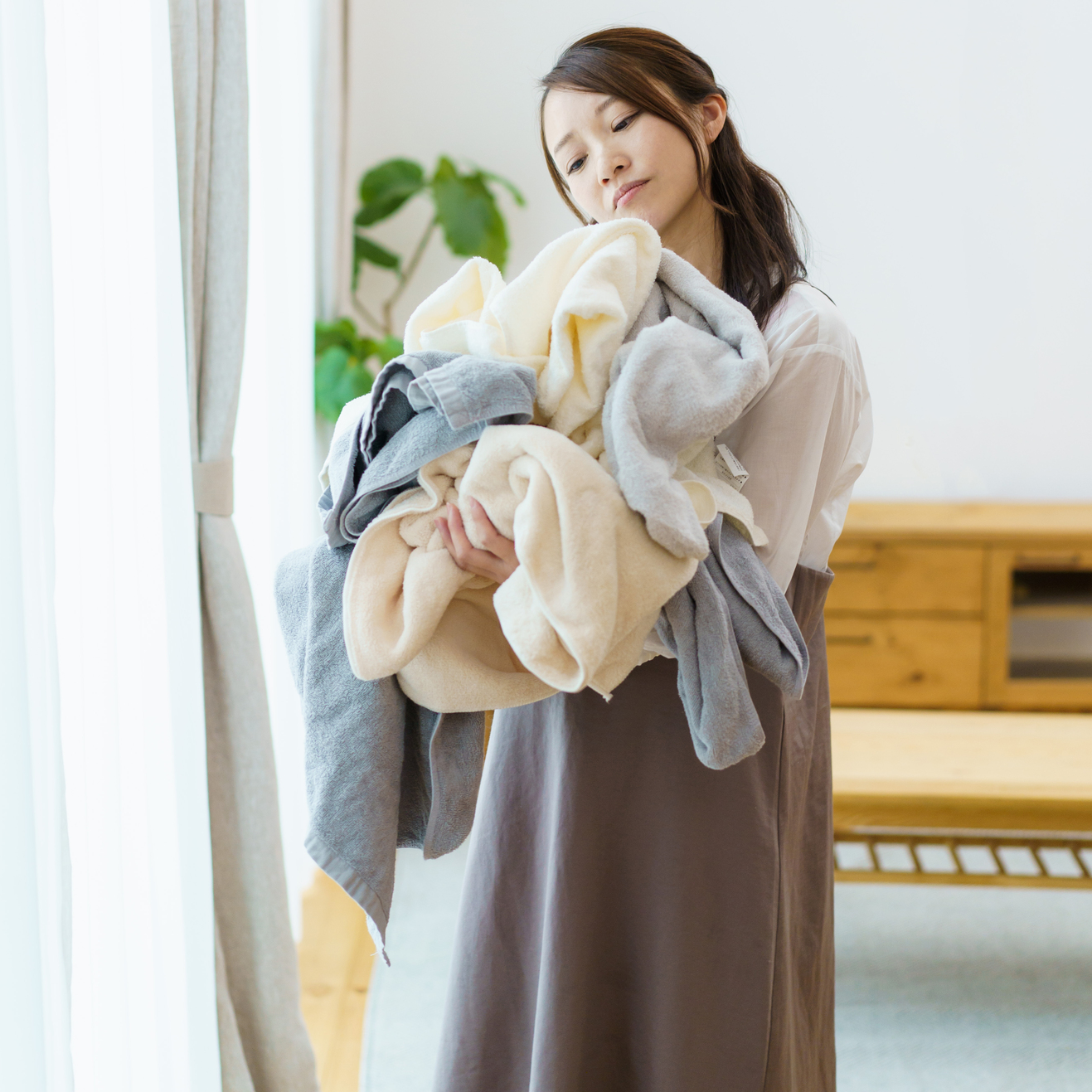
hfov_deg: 24.3
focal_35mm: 71
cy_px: 318
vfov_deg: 24.1
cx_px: 544
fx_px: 2534
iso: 500
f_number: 2.5
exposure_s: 1/100
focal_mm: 55
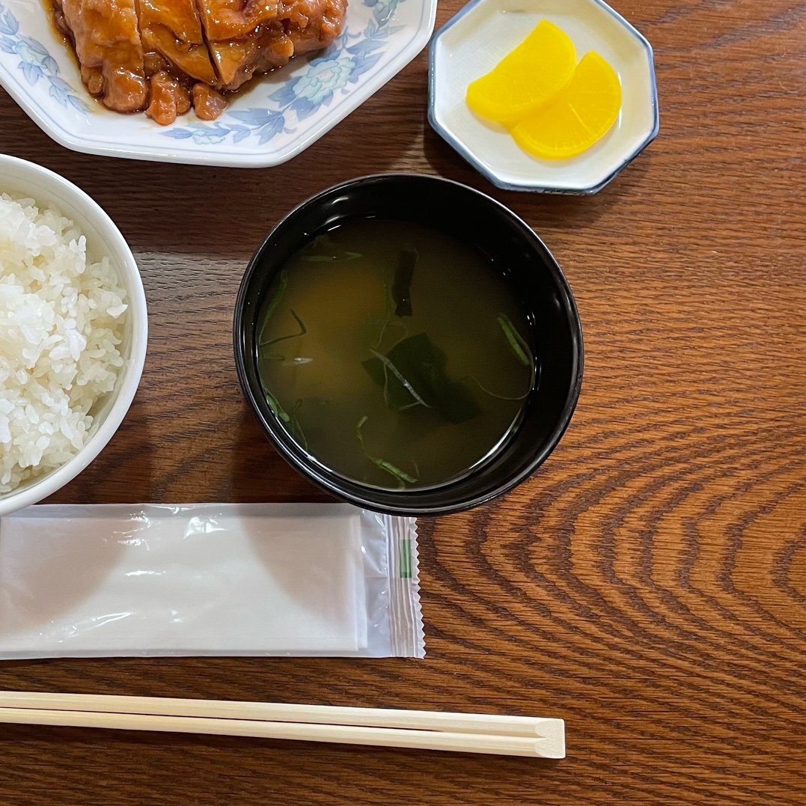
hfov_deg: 37.8
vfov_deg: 38.6
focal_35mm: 43
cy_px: 246
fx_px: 1133
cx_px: 168
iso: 200
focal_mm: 4.2
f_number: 1.6
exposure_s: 1/60
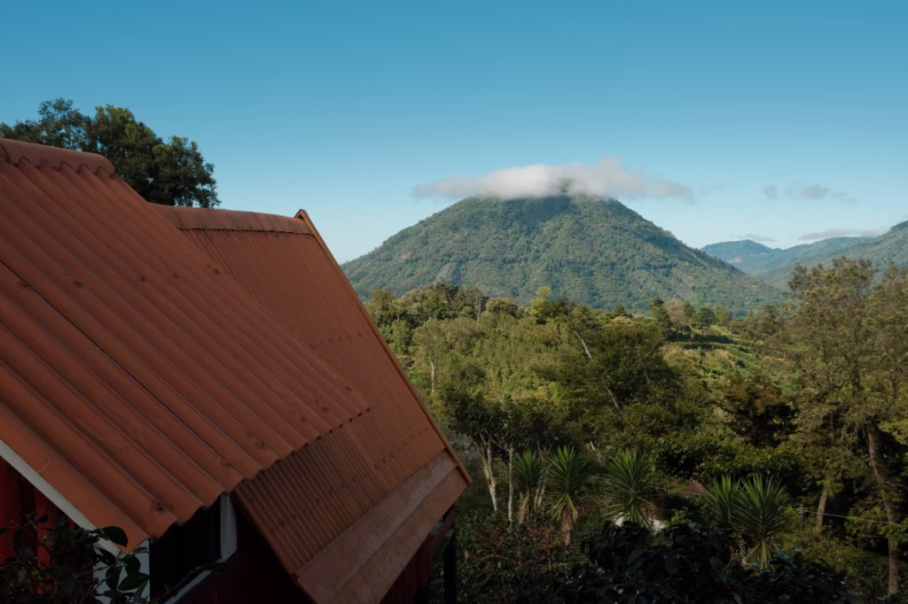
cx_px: 454
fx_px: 782
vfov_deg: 42.3
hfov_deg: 60.3
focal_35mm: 31
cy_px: 302
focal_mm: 20.5
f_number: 8
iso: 400
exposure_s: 1/500
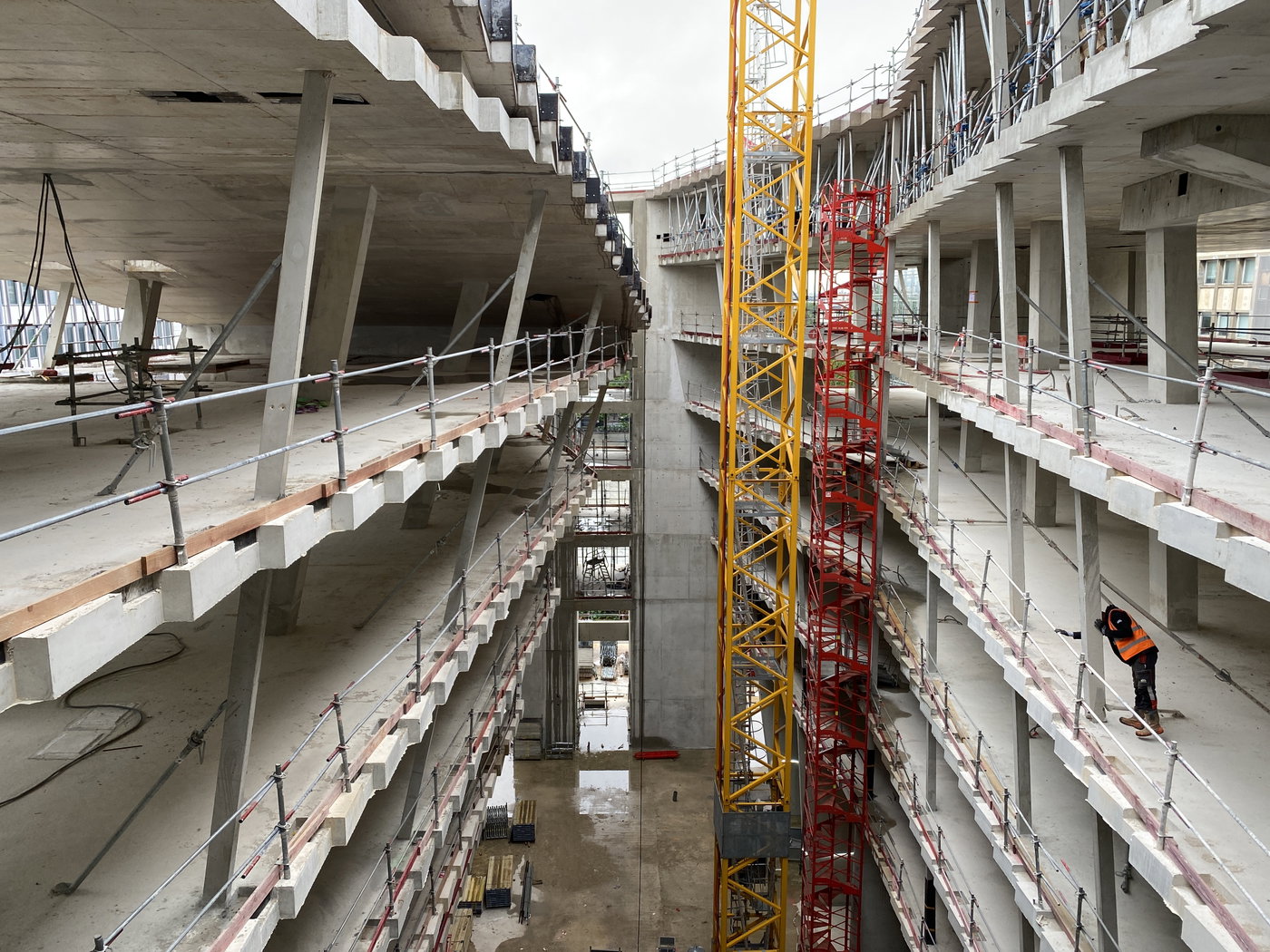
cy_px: 476
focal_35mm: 26
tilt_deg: -10.2
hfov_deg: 67.3
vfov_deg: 53.1
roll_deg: -0.7
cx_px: 635
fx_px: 954
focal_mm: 4.25
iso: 32
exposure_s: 1/131
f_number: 1.8
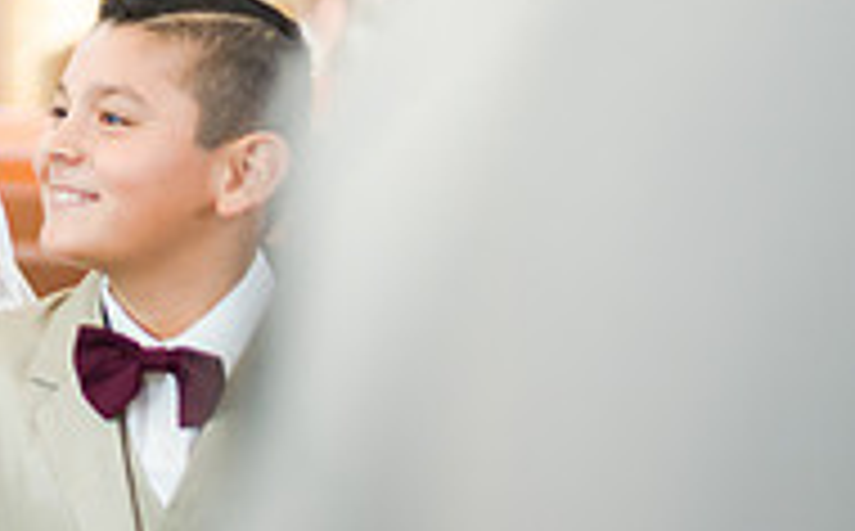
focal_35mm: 156
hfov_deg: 13.0
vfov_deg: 8.3
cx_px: -256
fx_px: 3629
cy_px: -97
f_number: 1.8
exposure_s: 1/250
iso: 1000
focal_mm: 50
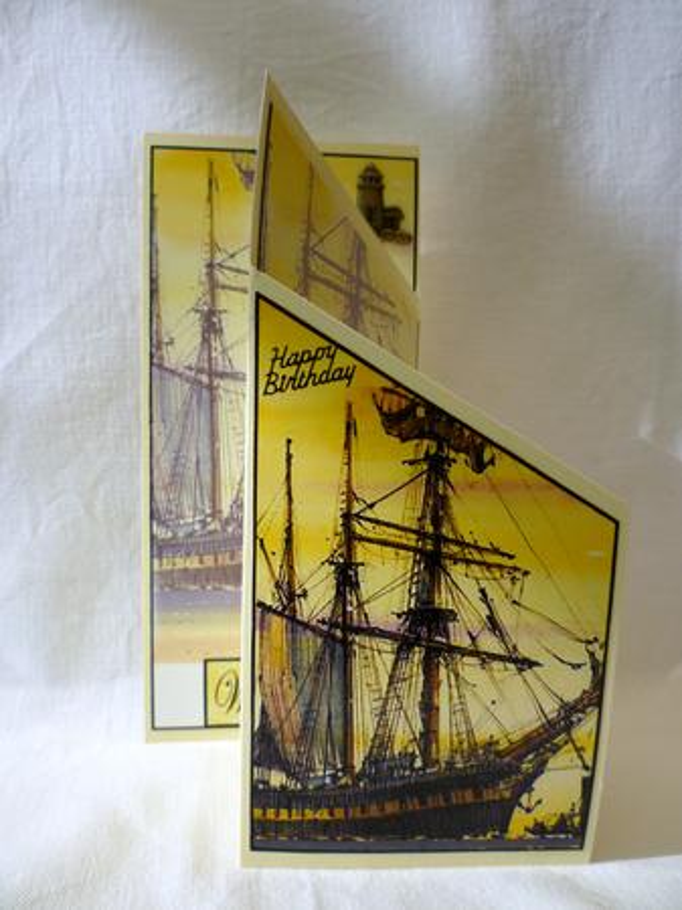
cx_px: 341
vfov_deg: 61.7
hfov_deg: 48.2
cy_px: 455
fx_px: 763
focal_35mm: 29
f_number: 3.3
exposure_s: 1/250
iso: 80
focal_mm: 5.2
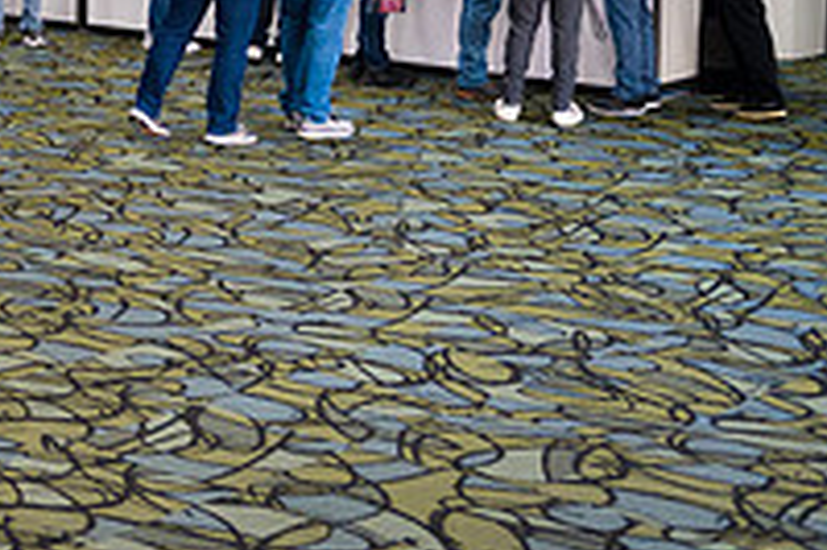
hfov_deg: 21.0
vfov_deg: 14.2
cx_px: -58
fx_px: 2135
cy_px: -116
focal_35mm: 93
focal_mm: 32
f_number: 3.2
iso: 3200
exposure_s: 1/200
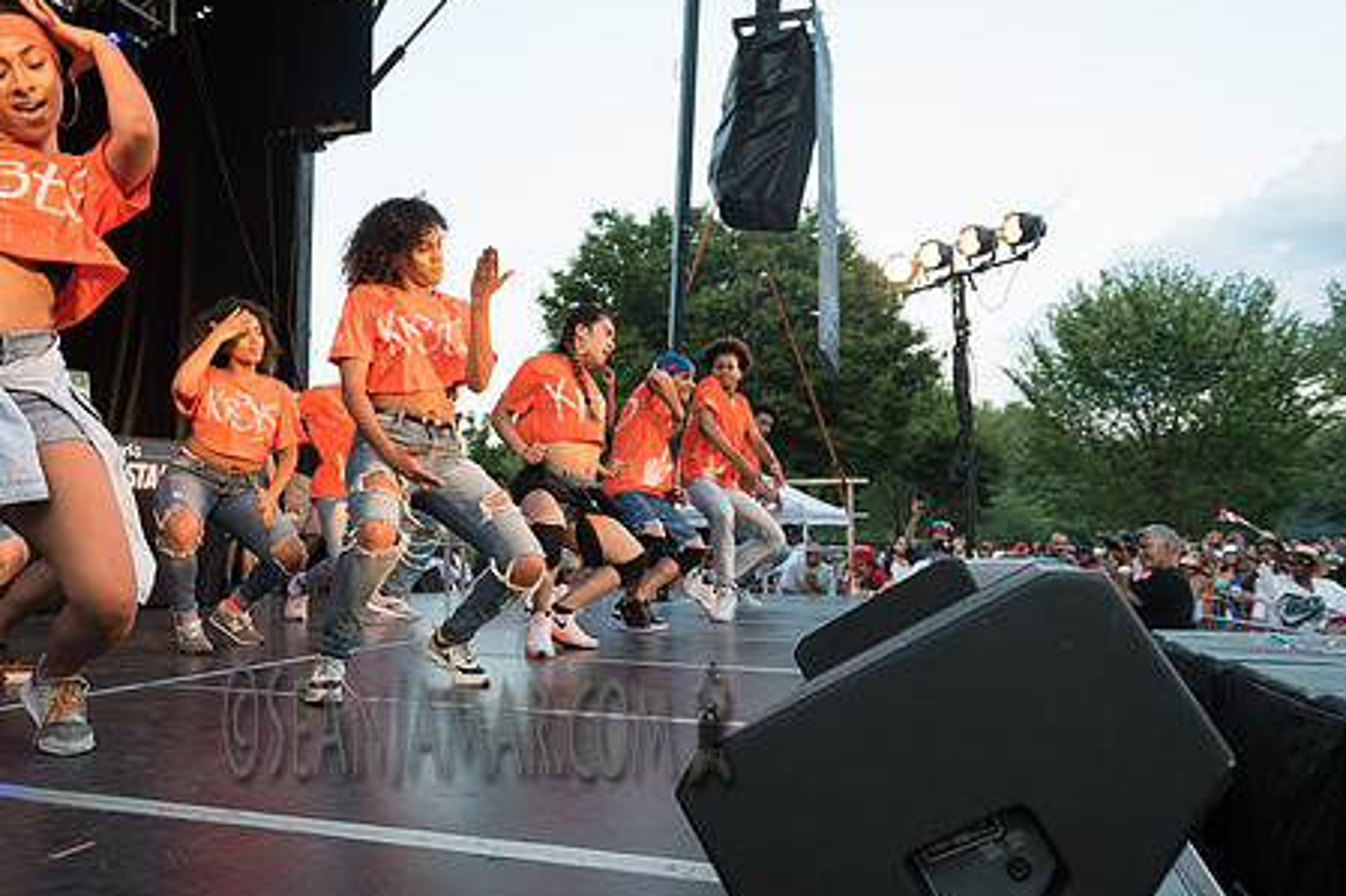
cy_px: 442
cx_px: 486
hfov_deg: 59.3
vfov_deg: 42.3
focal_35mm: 31
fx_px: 1159
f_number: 4.5
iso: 1000
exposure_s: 1/250
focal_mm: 24
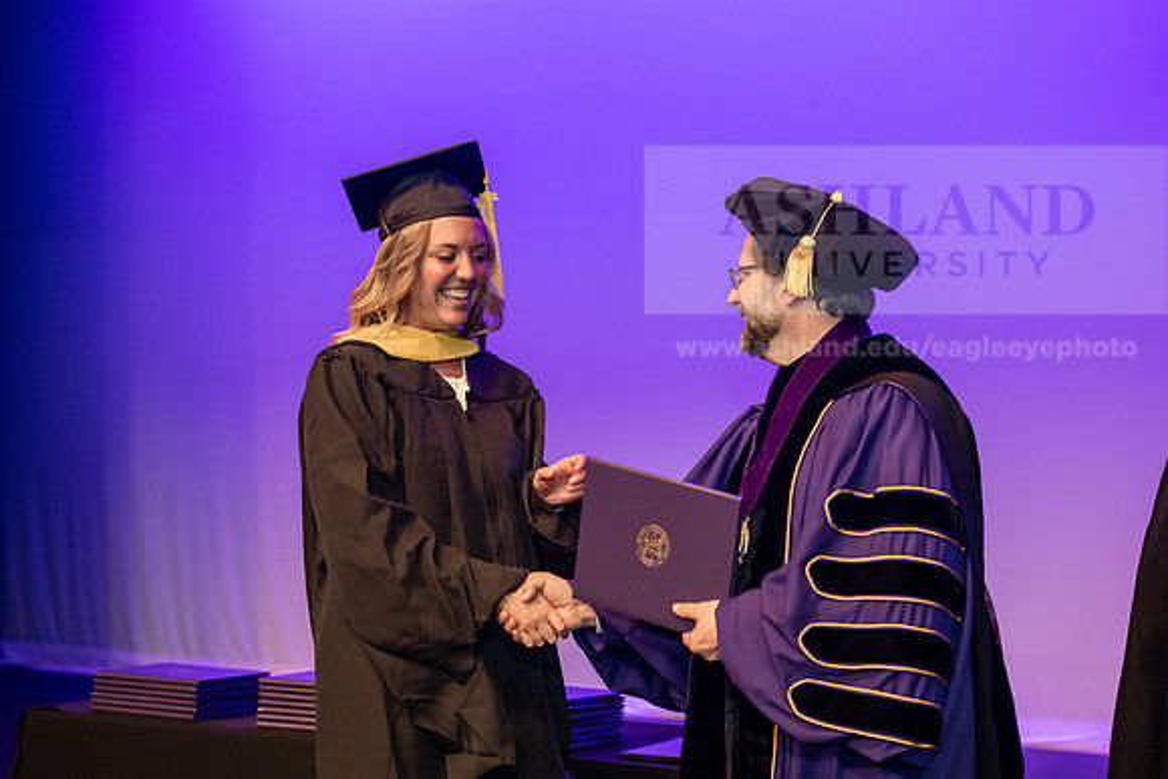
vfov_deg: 16.7
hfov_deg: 24.8
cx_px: 584
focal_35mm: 82
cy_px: 390
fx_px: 2661
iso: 3200
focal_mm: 82
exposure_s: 1/200
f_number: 4
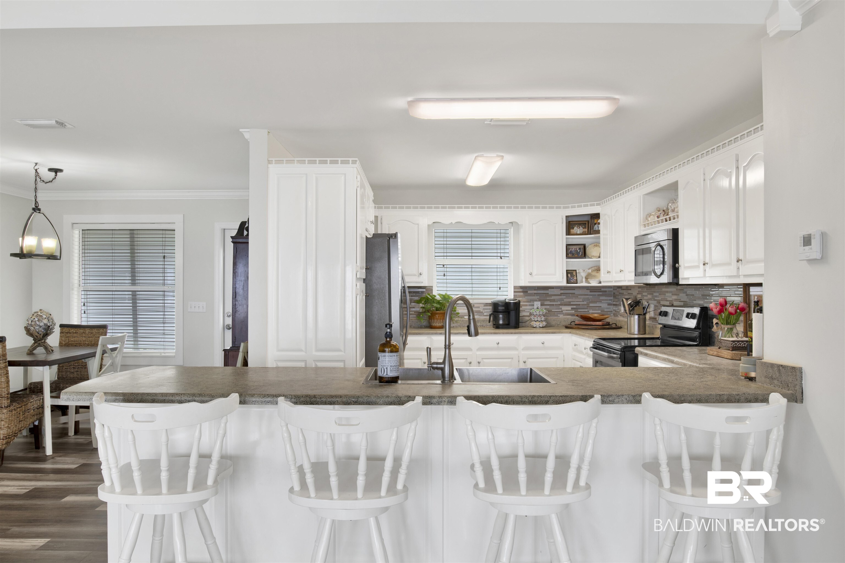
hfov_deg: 69.4
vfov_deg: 49.6
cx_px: 422
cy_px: 282
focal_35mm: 26
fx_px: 610
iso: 200
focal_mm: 26
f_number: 11
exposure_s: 1/8
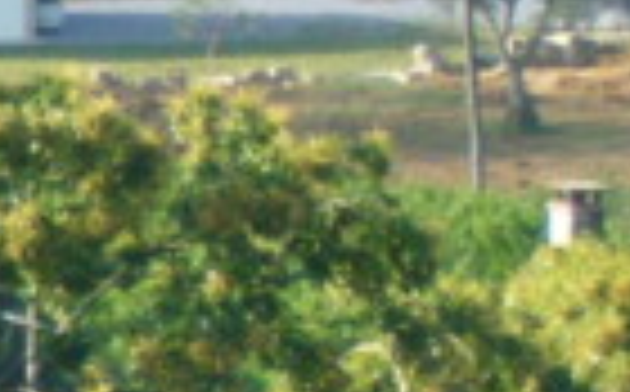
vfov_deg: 2.0
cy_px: 793
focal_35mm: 637
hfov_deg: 3.3
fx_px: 10919
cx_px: -1058
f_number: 5
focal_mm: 17.4
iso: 100
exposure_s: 1/125
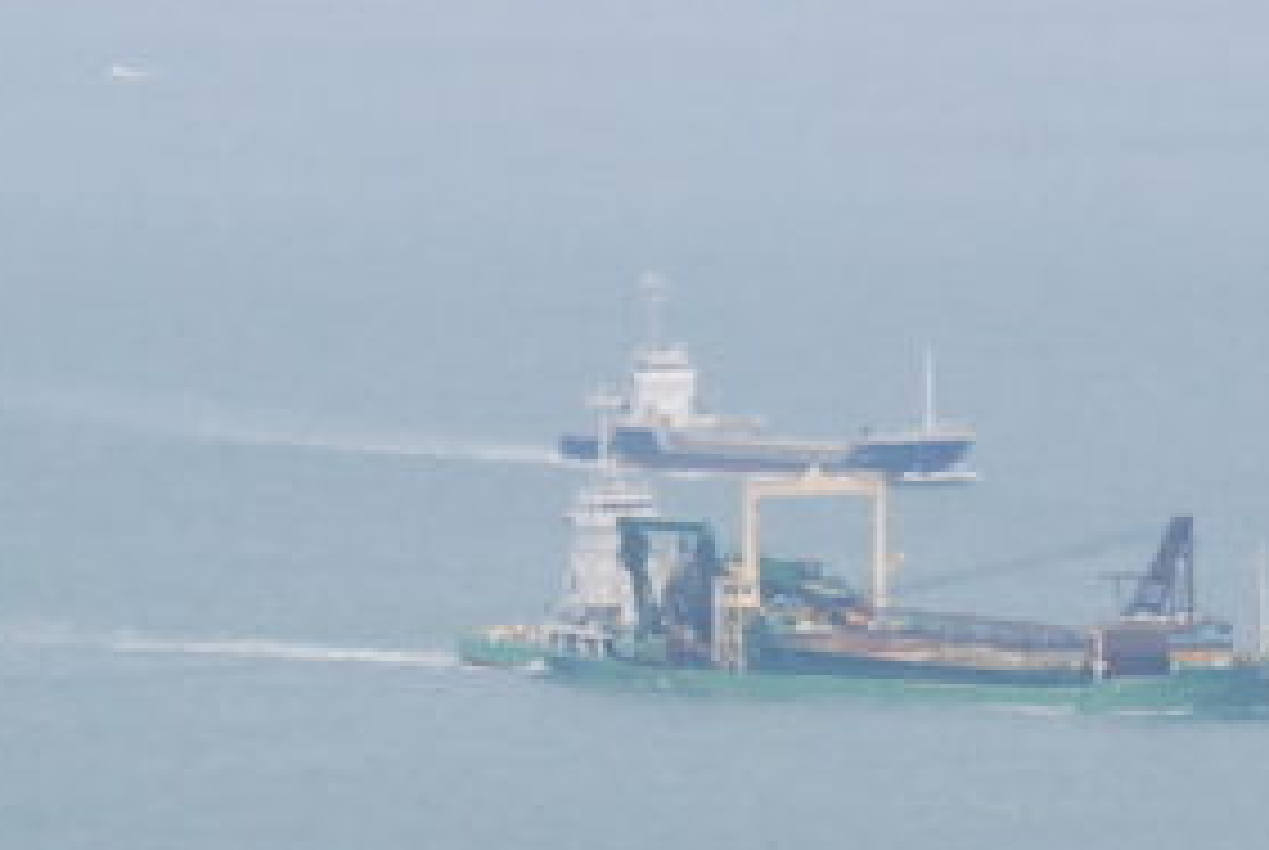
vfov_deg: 2.1
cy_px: 607
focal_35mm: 660
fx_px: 23316
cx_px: 832
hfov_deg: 3.1
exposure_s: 1/4000
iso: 1600
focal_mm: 155
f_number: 9
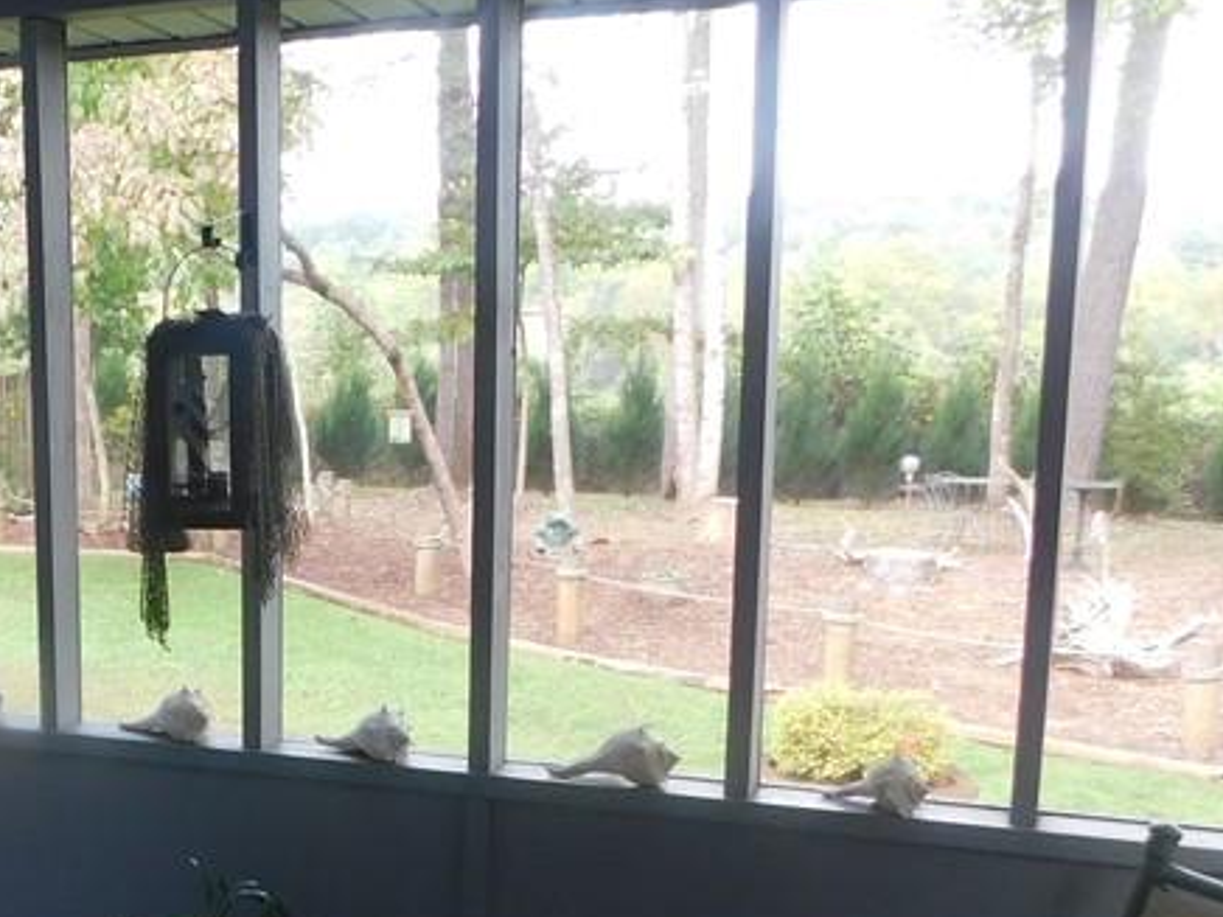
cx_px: 36
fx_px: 1908
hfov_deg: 33.0
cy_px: 690
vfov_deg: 26.7
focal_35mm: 54
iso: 125
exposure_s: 1/40
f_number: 3
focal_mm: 4
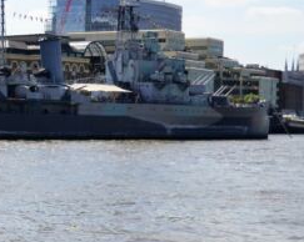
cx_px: -55
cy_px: 115
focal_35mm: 107
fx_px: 964
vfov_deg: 14.3
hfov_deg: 17.2
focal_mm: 29
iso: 200
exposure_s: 1/1600
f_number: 4.5
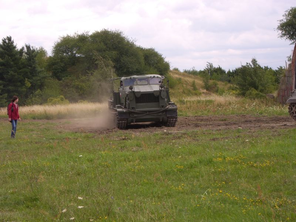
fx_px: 975
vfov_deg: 13.0
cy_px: 111
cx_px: 148
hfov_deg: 17.3
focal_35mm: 114
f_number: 5.2
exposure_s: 1/320
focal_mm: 18.6
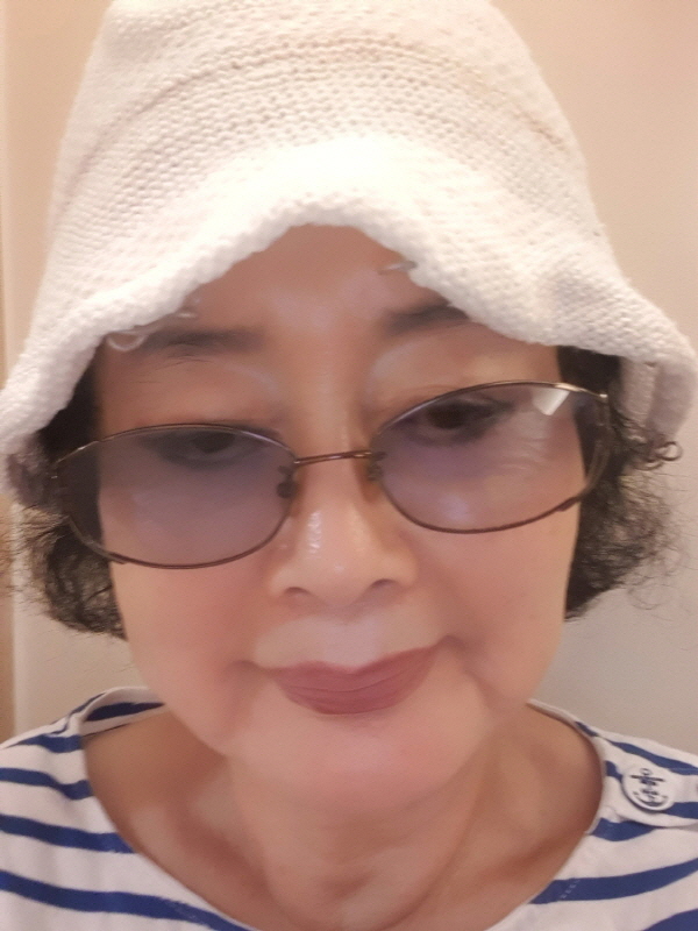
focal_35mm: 31
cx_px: 349
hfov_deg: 45.4
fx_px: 833
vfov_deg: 58.4
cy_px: 466
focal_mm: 2.92
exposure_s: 1/24
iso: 250
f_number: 1.7
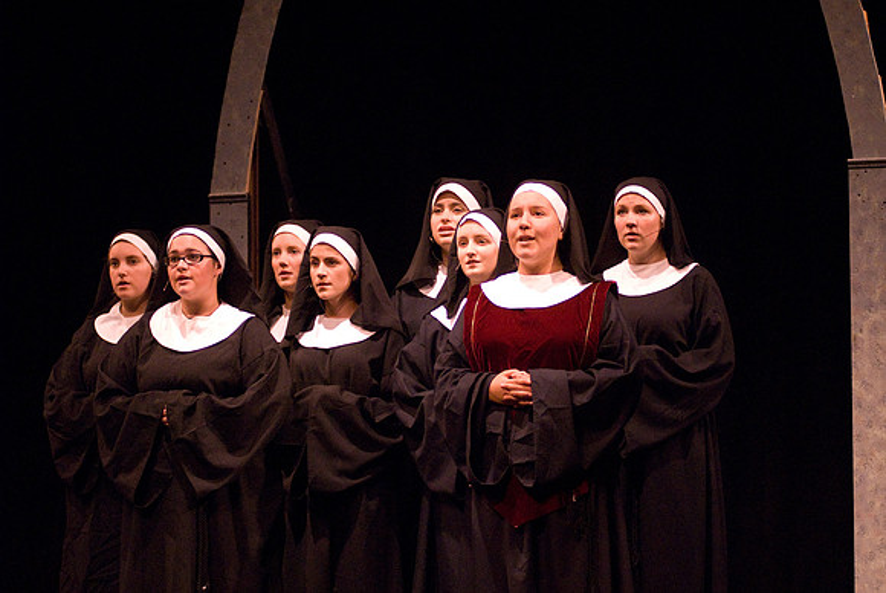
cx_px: 443
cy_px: 296
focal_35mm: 129
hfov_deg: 15.9
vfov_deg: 10.7
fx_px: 3178
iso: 1600
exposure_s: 1/200
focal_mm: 86
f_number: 2.8
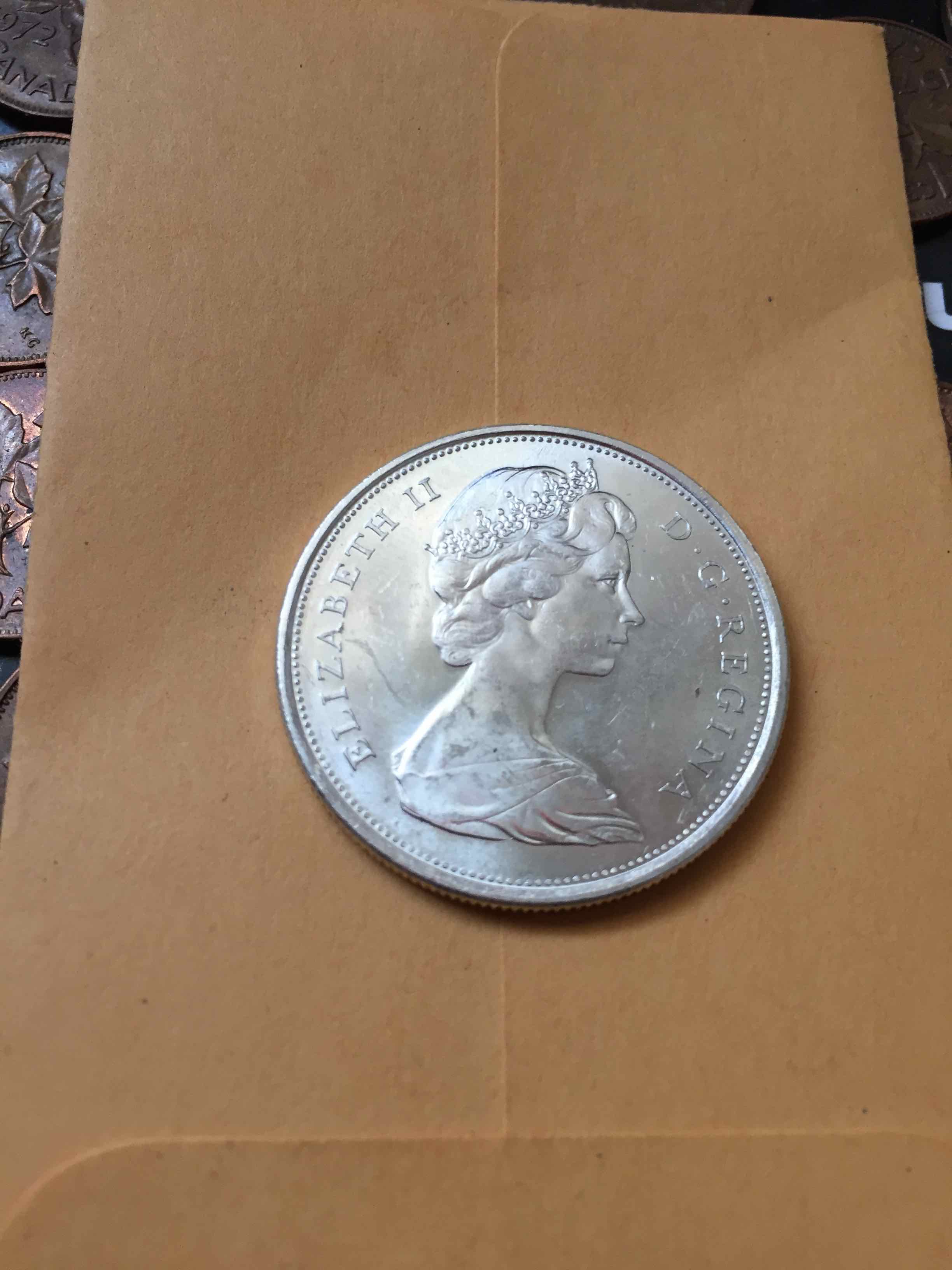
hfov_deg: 48.2
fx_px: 1063
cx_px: 476
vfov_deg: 61.7
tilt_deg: -68.8
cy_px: 635
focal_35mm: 29
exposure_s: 1/30
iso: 64
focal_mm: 4.15
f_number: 2.2
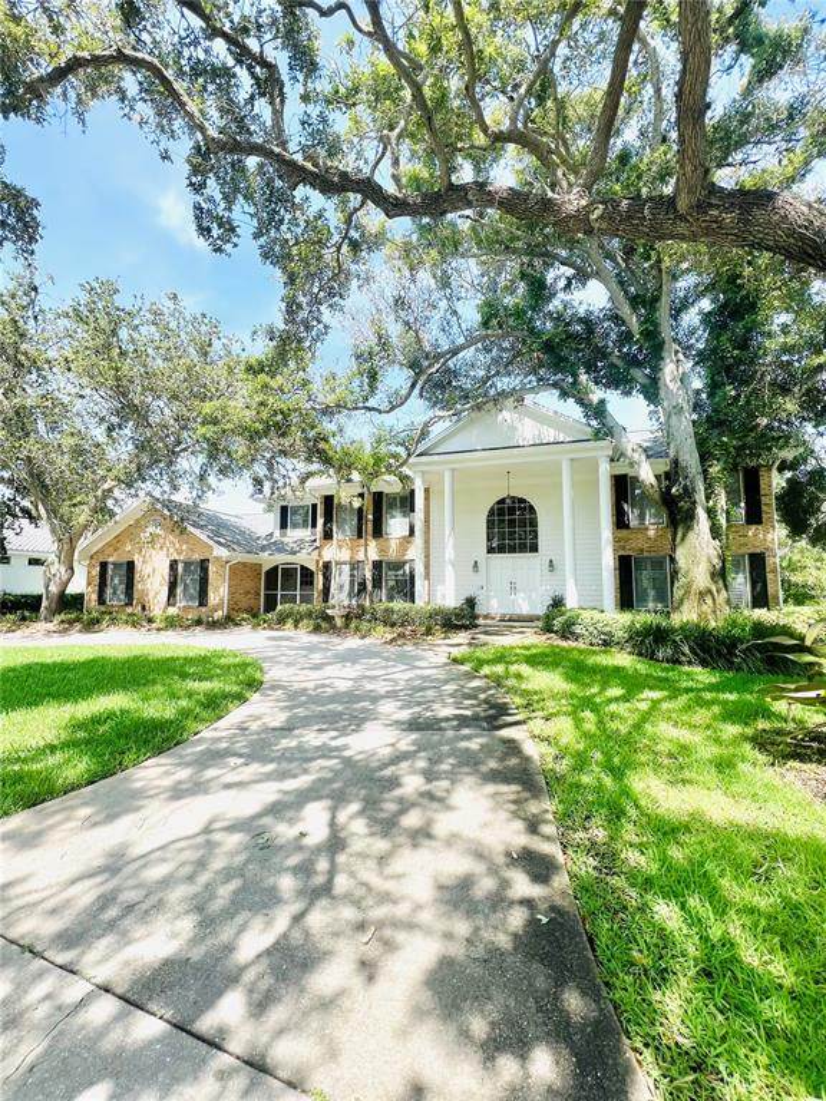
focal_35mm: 13
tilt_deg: +5.4
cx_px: 413
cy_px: 550
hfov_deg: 89.9
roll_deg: +0.0
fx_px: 414
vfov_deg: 106.2
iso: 32
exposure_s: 1/641
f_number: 1.8
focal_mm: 1.57
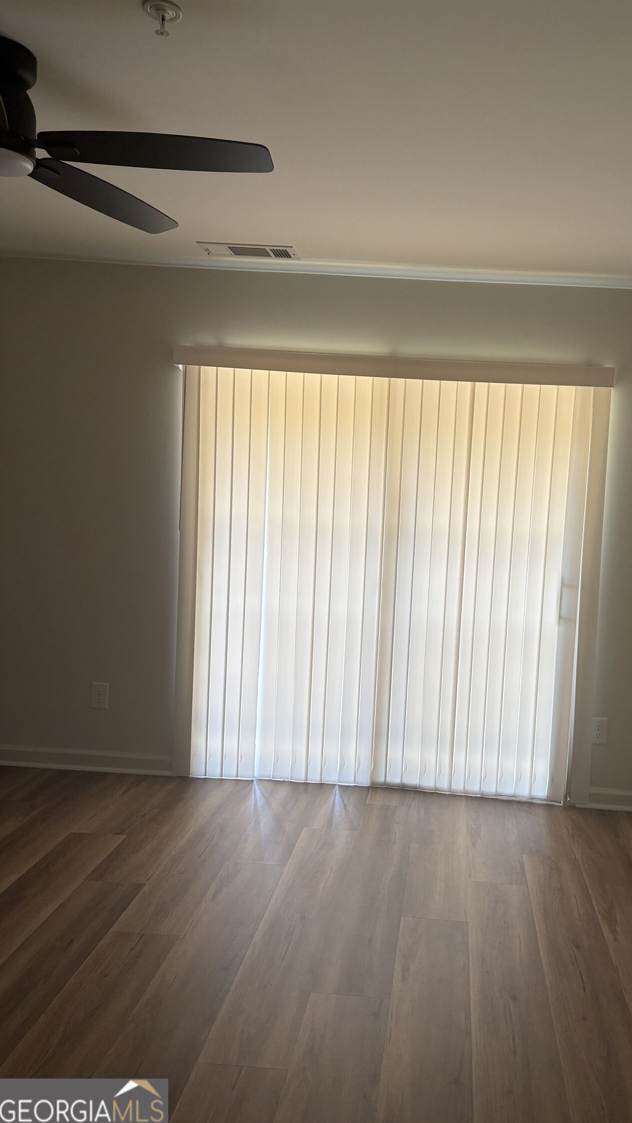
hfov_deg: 39.7
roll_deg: -2.7
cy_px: 561
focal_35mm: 29
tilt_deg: -5.1
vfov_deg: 66.1
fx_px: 864
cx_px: 427
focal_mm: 5.96
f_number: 1.6
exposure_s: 1/104
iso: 125
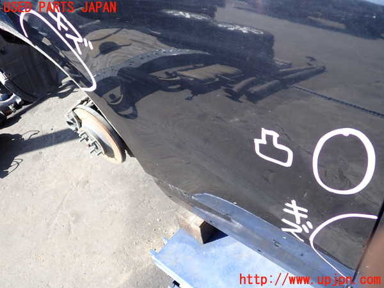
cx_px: 192
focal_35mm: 30
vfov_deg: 46.8
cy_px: 144
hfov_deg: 60.0
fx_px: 333
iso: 100
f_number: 2.3
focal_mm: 5.4
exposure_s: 1/320
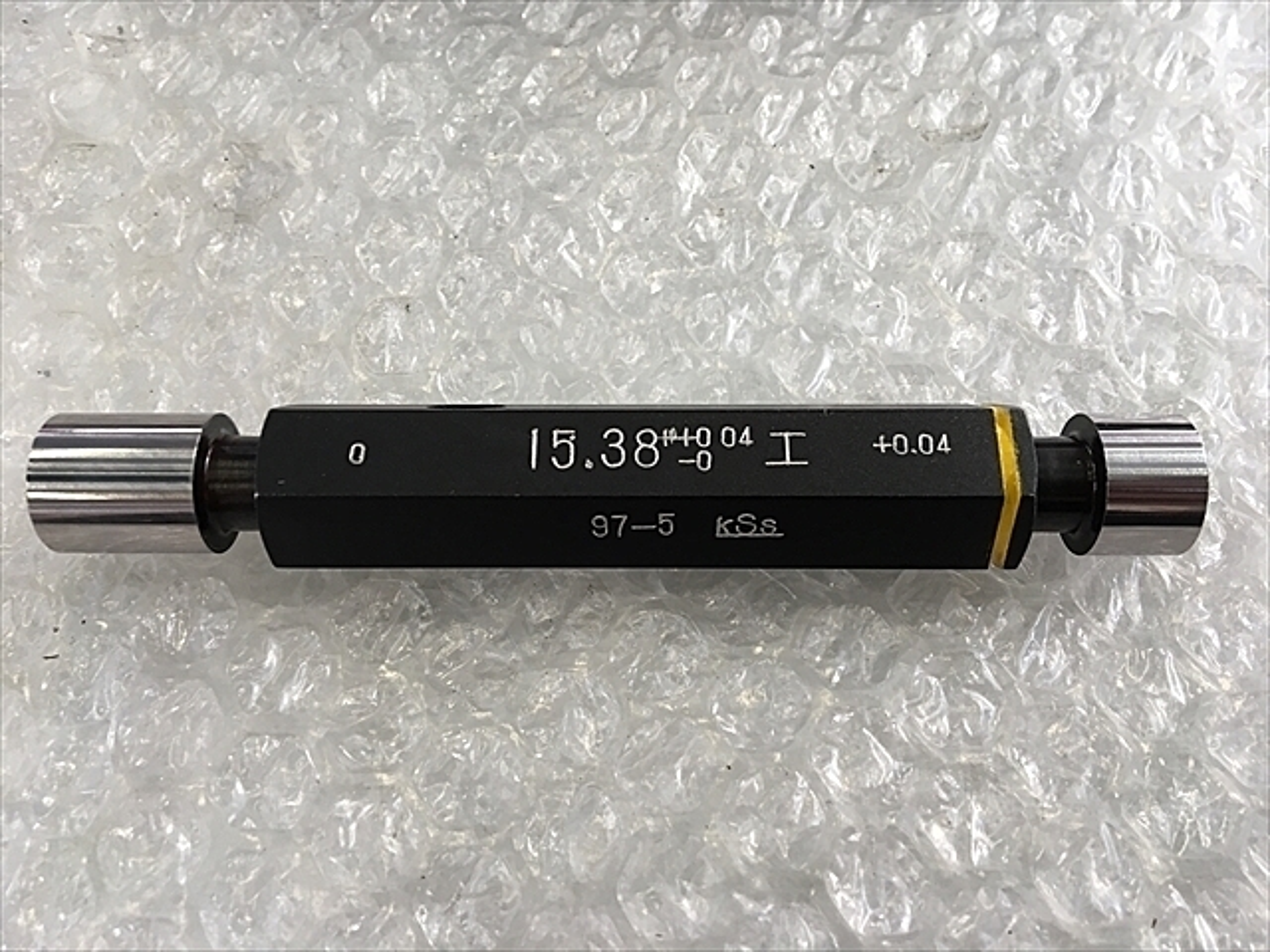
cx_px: 635
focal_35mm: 29
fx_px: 1064
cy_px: 476
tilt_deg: -69.7
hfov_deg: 61.7
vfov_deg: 48.2
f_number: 2.2
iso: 25
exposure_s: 1/40
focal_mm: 4.15
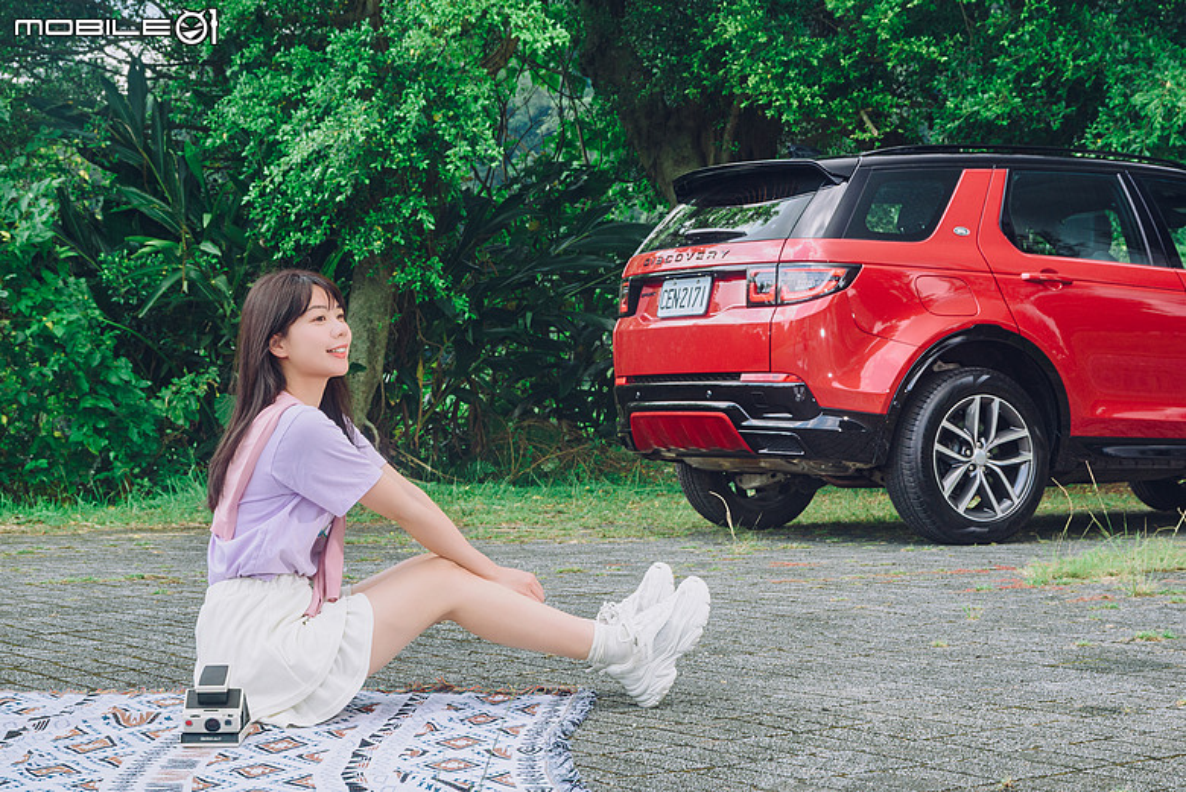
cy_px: 396
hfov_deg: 27.0
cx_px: 593
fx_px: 2472
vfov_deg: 18.2
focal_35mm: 75
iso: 400
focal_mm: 75
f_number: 5.6
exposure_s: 1/50
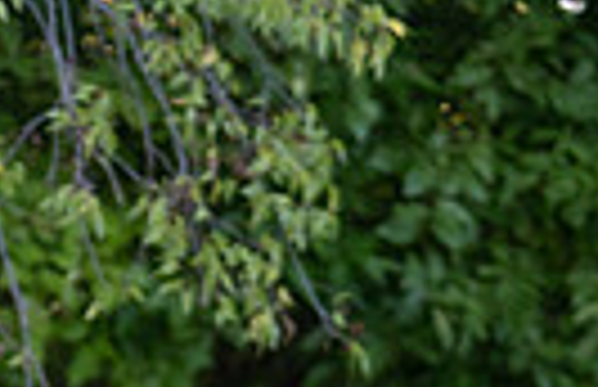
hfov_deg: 5.4
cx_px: -615
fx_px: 6155
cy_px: 865
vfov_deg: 3.6
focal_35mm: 374
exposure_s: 1/320
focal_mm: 78
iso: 250
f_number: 2.8
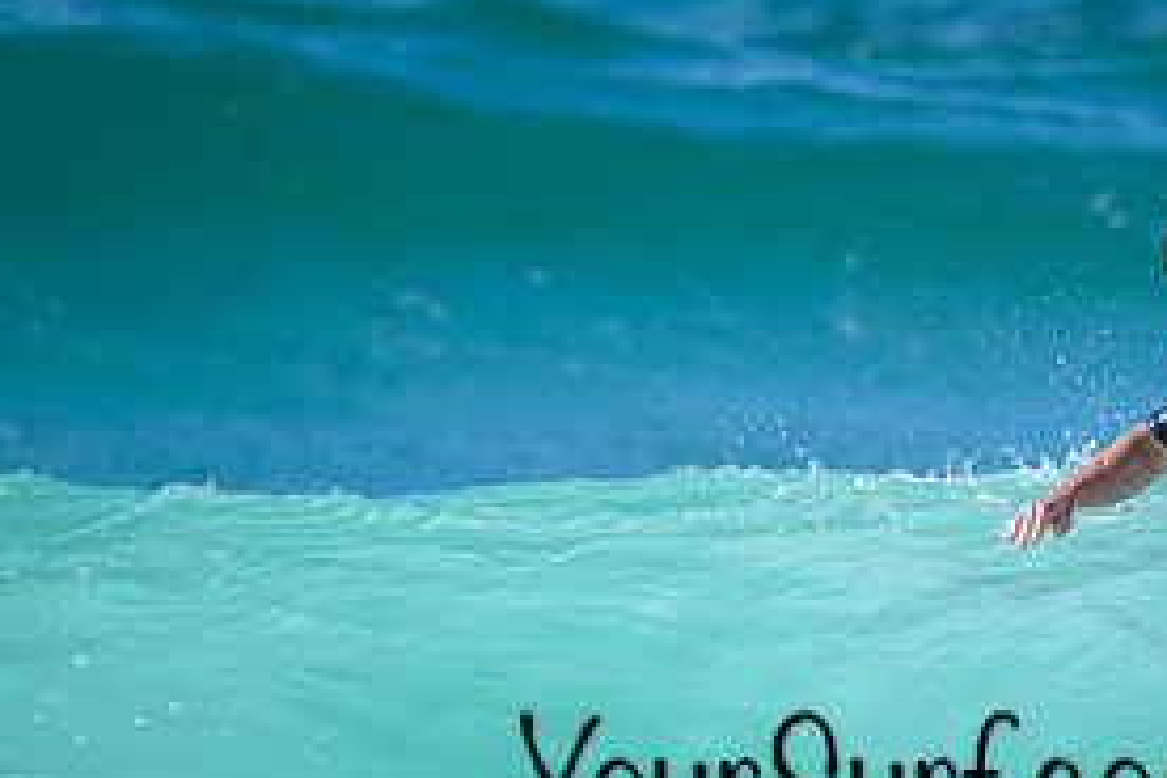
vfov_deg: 0.6
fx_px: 74844
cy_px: 650
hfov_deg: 0.9
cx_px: 825
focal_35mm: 2309
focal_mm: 800
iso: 280
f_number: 6.3
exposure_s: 1/2000
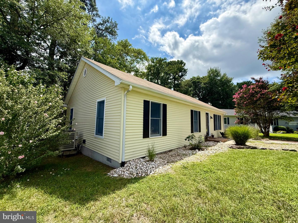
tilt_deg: +5.9
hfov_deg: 102.1
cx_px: 149
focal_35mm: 14
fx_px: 121
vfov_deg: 85.7
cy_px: 112
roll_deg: -1.3
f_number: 2.2
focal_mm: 2.22
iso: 64
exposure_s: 1/1901
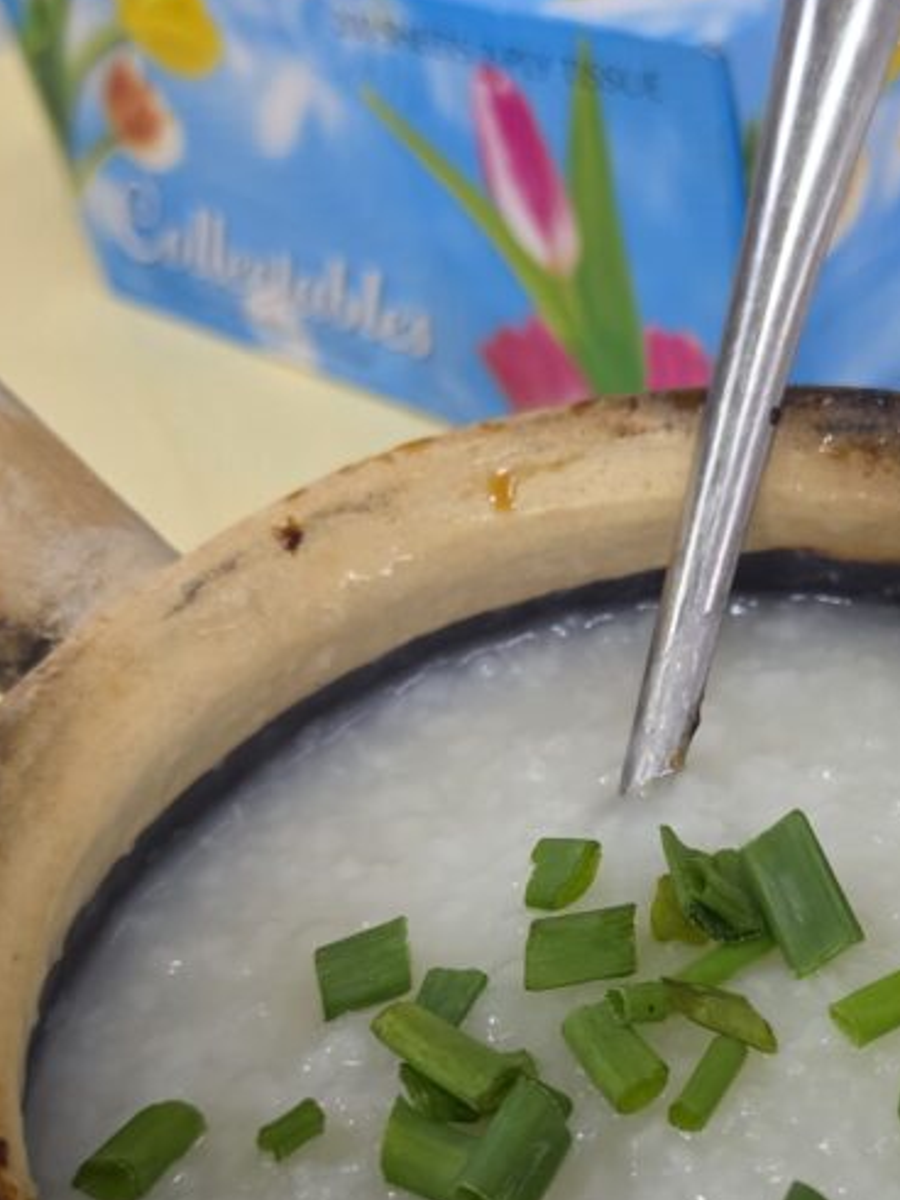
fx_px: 1665
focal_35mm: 48
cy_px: 706
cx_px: 682
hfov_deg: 29.7
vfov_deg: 39.5
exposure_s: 1/100
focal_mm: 6.5
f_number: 1.4
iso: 320
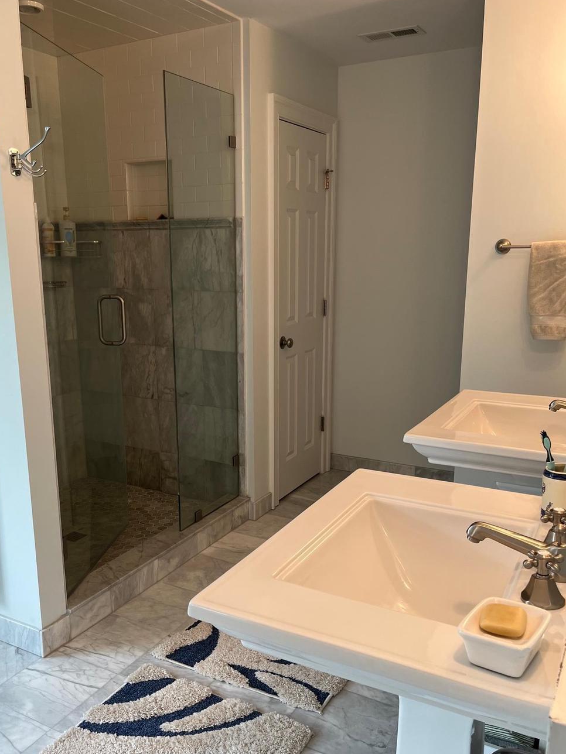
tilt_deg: -11.6
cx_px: 239
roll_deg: +1.9
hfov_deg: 45.3
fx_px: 676
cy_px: 417
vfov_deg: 58.2
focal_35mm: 31
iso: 80
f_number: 1.6
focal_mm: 5.1
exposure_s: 1/60
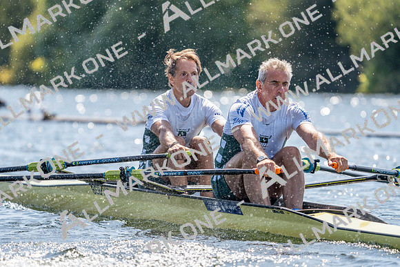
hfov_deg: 6.0
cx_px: 200
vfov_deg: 4.0
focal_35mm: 341
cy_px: 134
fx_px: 3790
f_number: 6.3
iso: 400
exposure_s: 1/2000
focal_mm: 341
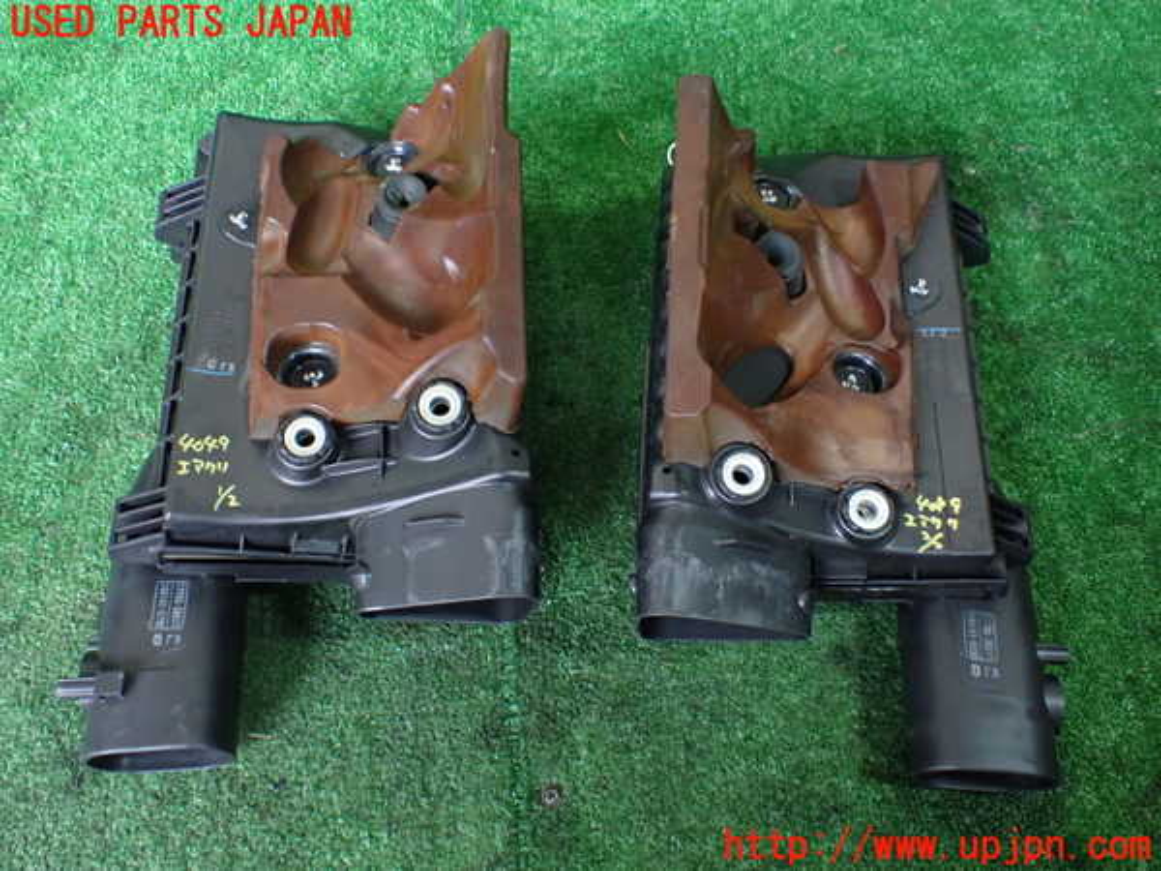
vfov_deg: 46.8
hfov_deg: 60.0
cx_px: 580
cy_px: 436
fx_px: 1006
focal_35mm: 30
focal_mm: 5.4
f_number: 2.3
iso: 800
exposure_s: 1/50
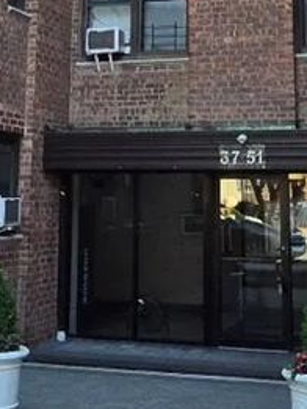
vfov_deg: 26.5
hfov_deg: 21.6
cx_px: 135
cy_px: -32
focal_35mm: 68
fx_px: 803
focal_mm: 2.2
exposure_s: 1/714
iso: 100
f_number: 2.2
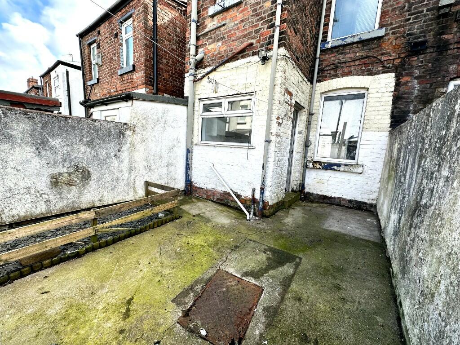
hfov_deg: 102.1
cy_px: 172
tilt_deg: -8.7
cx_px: 230
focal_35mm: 14
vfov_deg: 85.7
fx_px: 186
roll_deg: -3.6
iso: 40
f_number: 2.2
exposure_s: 1/575
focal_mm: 2.22
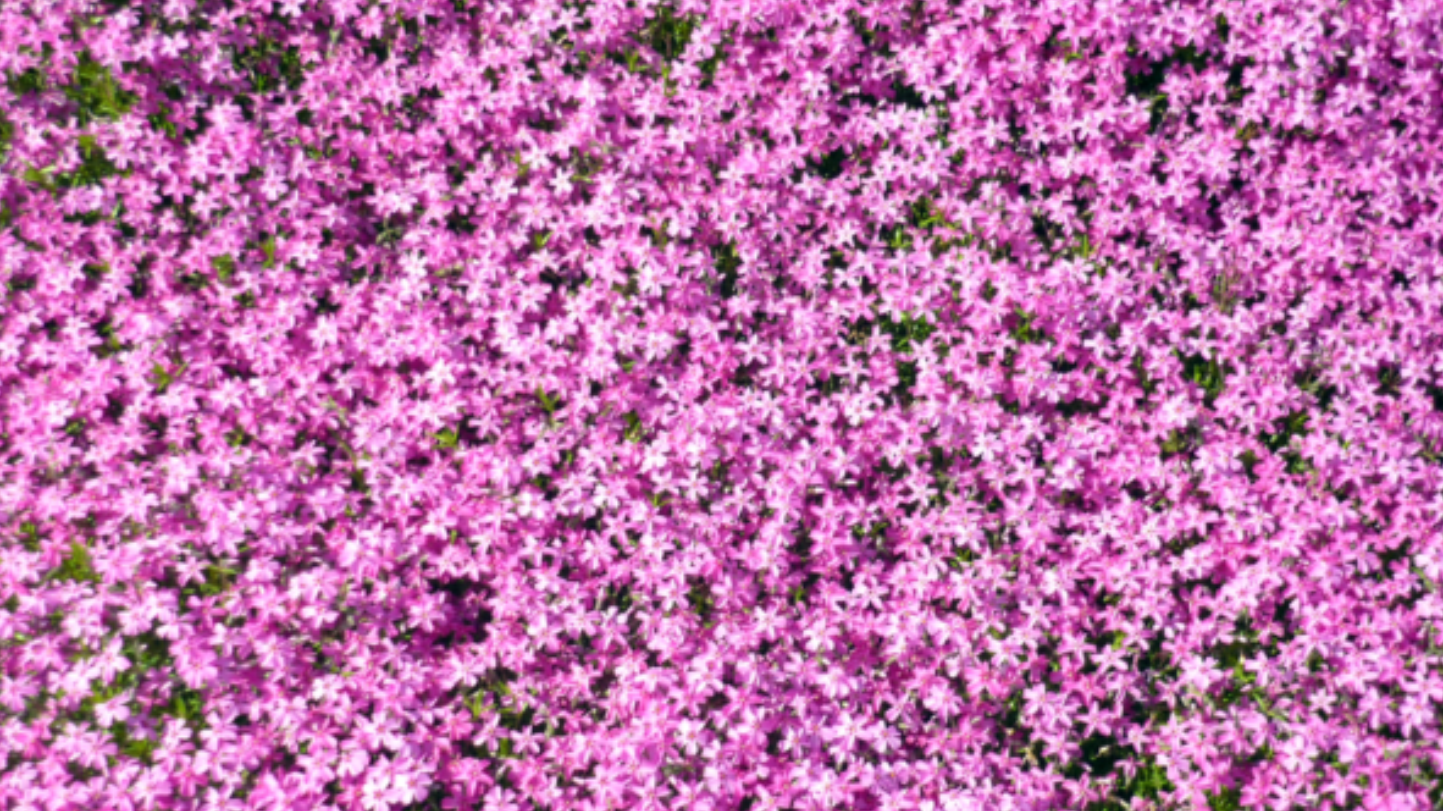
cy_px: 542
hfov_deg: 39.9
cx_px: 720
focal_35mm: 52
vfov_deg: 22.9
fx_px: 1989
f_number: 9
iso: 100
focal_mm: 7.8
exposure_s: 1/125
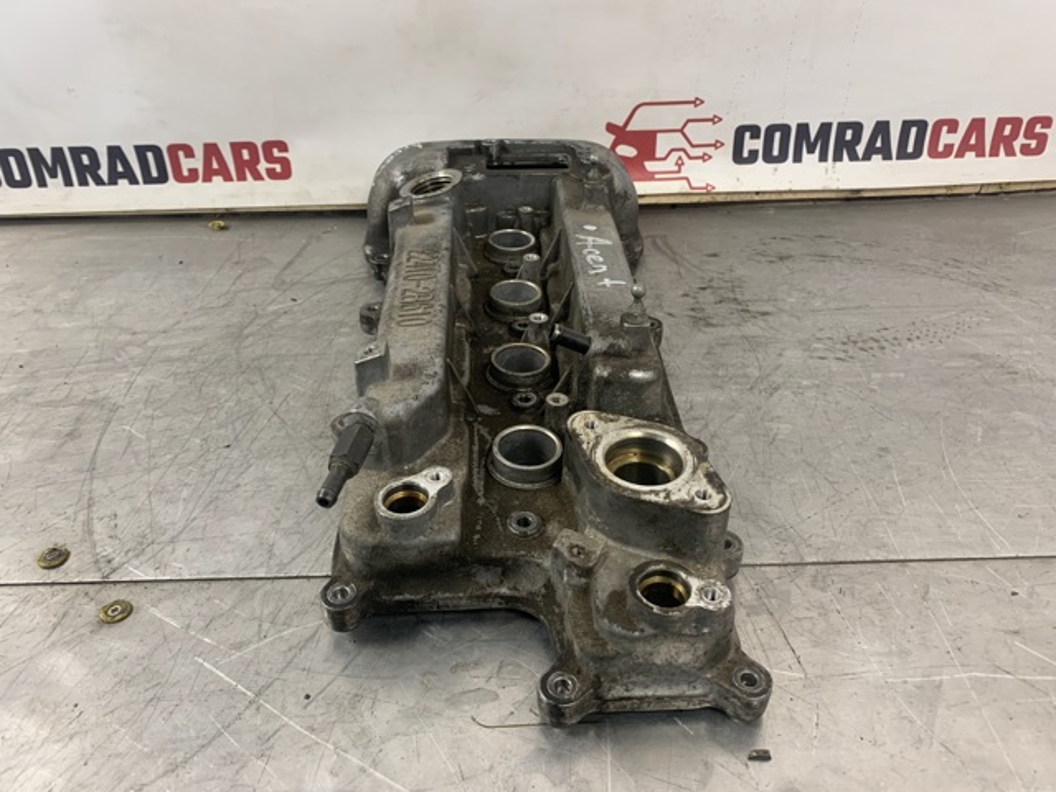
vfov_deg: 53.1
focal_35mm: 26
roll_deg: +0.6
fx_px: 793
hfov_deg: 67.3
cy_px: 396
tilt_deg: -36.8
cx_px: 528
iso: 100
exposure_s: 1/68
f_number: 1.8
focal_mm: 4.25
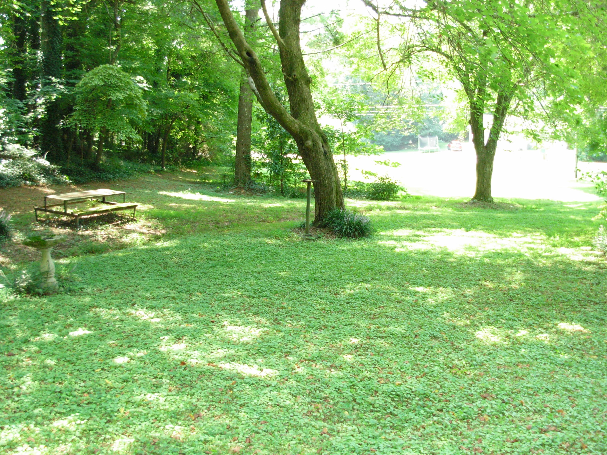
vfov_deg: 37.7
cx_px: 304
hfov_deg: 49.0
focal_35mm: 38
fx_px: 666
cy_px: 228
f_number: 2.9
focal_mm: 6.3
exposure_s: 1/69.7
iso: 244
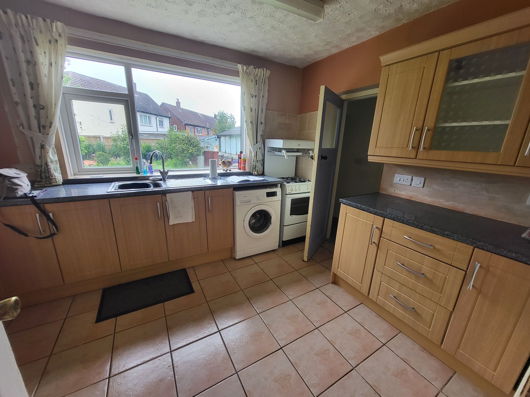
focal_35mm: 13
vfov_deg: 89.9
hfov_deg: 106.2
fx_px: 199
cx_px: 265
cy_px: 198
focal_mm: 1.74
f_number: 2.2
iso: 100
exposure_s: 1/50
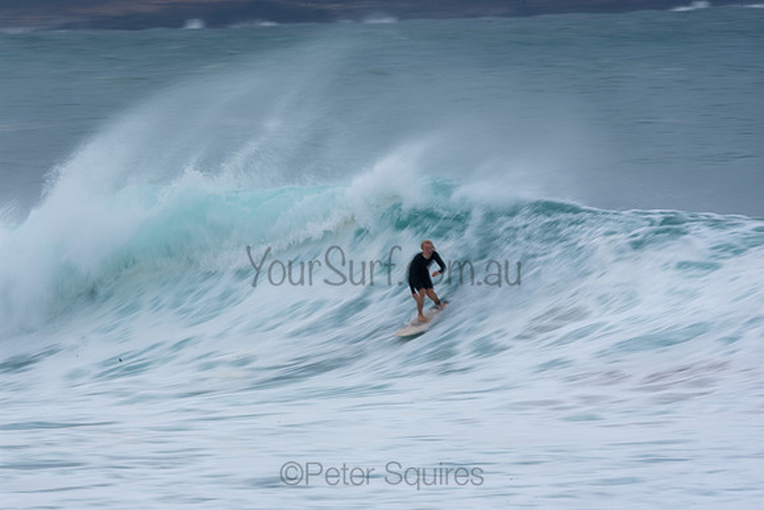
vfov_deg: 1.8
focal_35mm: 750
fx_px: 15920
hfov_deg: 2.7
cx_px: 382
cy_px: 255
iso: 100
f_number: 29
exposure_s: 1/25
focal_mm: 500
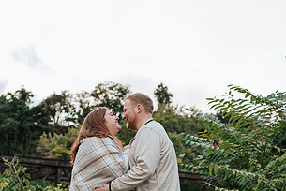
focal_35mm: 74
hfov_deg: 27.3
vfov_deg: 18.3
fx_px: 588
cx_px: 149
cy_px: 144
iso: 800
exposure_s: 1/500
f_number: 3.2
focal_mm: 35
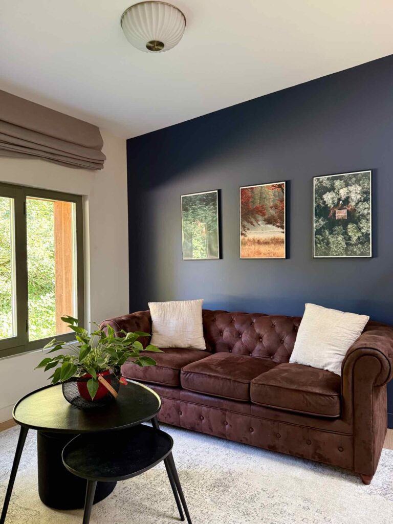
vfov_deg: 71.6
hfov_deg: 56.8
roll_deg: +2.4
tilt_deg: -0.6
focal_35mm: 24
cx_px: 196
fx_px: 363
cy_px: 262
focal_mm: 6.76
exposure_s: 1/60
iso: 400
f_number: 1.78
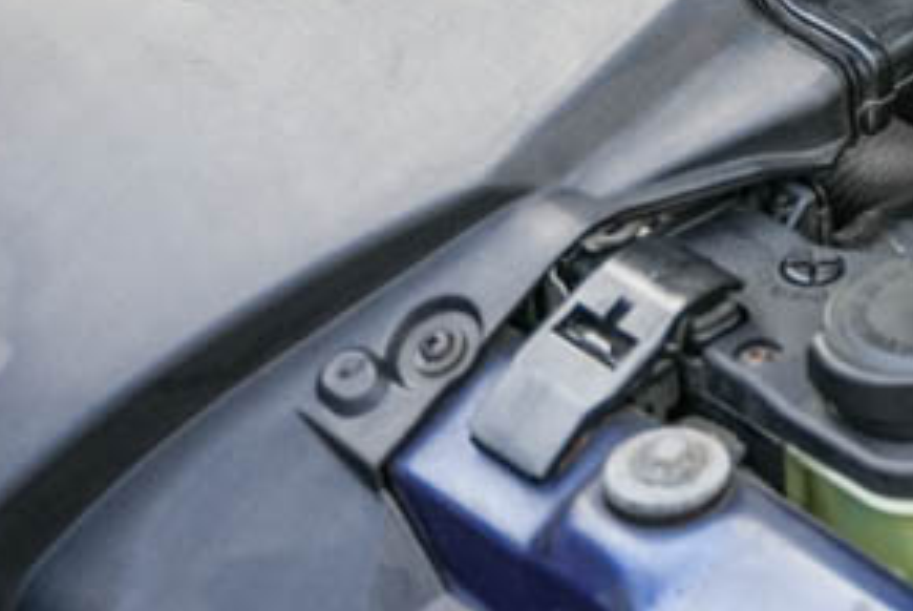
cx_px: 1543
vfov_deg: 9.4
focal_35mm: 142
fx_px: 3615
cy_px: -276
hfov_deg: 13.2
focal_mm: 40.4
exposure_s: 1/1000
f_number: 2.8
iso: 500
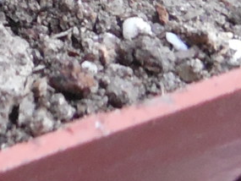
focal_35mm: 174
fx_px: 1212
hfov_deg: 9.5
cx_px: -414
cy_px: -120
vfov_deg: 8.3
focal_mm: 5.6
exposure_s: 1/20
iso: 400
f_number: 3.6
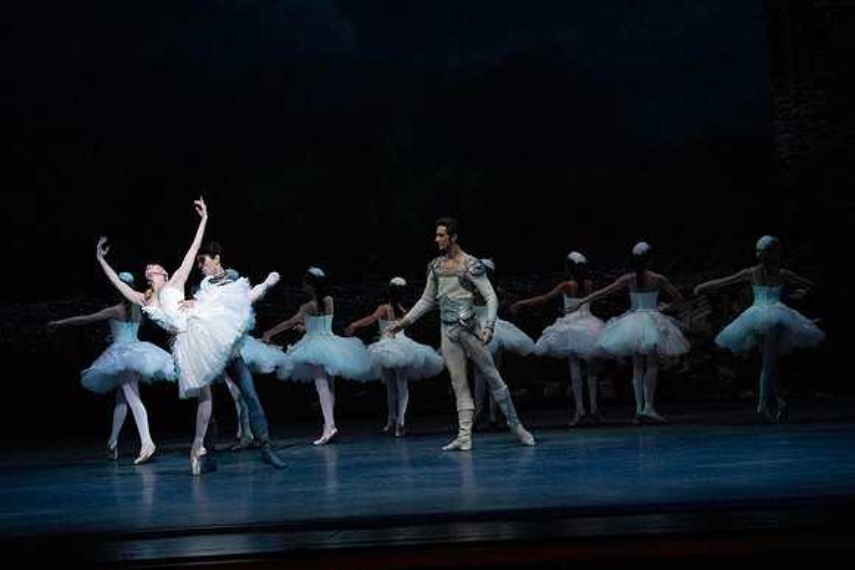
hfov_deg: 14.7
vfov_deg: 9.8
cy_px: 285
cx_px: 428
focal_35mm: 140
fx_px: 3326
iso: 25600
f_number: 5
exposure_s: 1/400
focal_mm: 140
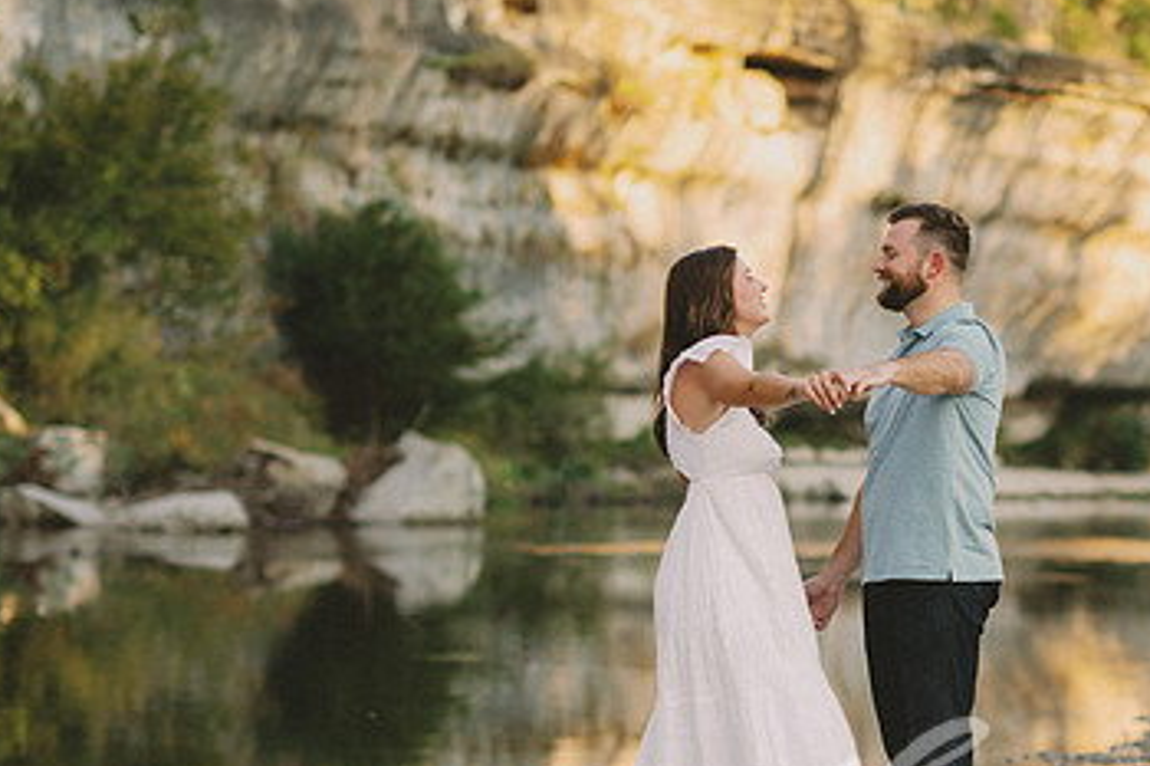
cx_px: 798
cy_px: 531
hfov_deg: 14.5
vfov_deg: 9.7
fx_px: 4502
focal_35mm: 141
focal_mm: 85
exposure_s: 1/800
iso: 125
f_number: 2.5
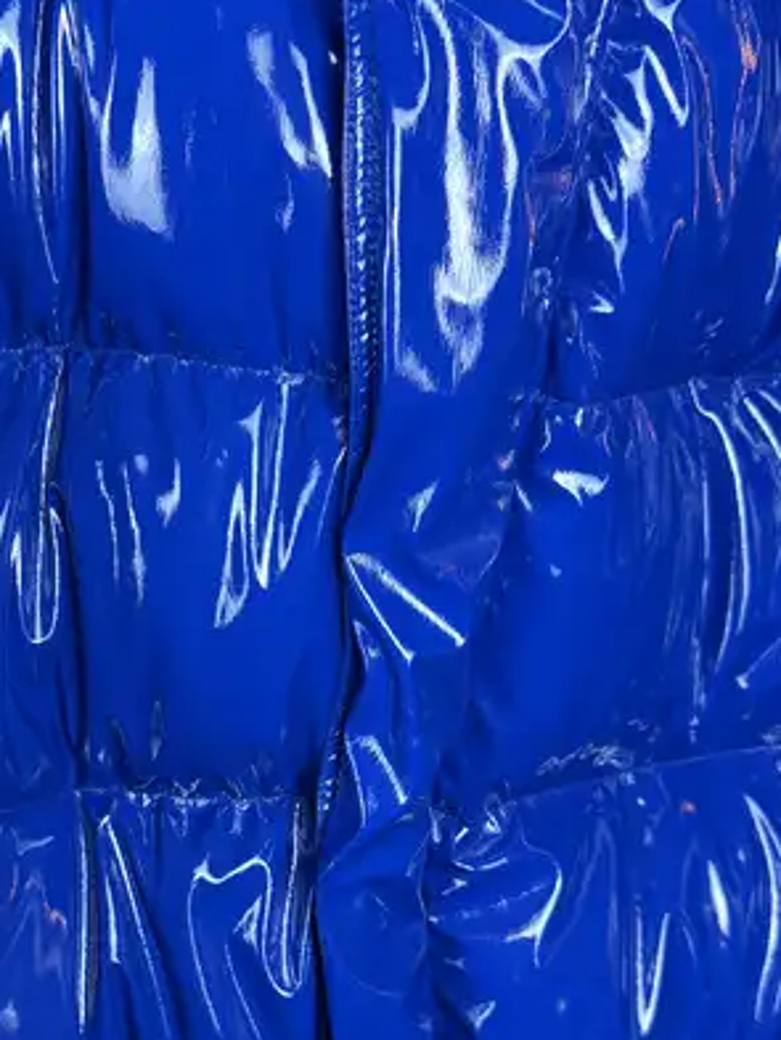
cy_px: 648
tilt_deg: -24.1
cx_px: 291
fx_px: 1323
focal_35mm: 44
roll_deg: +1.8
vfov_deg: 42.6
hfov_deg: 32.7
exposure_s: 1/60
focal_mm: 6.76
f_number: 1.78
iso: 250
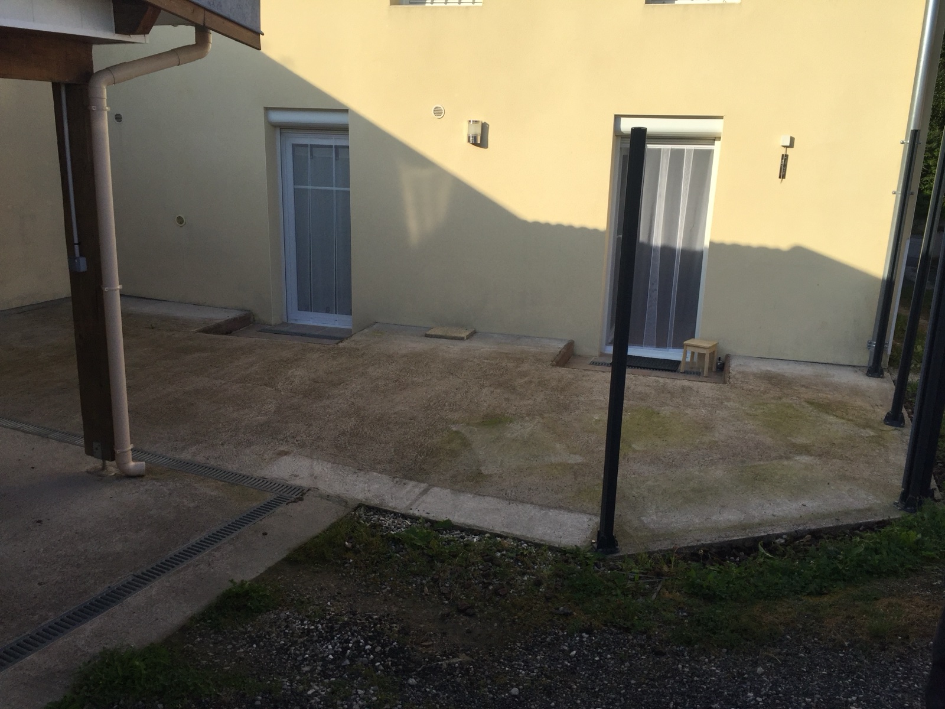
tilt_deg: -15.3
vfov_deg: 48.2
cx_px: 472
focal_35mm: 29
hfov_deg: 61.7
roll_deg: -2.5
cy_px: 354
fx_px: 792
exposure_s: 1/1799
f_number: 2.2
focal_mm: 4.15
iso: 32
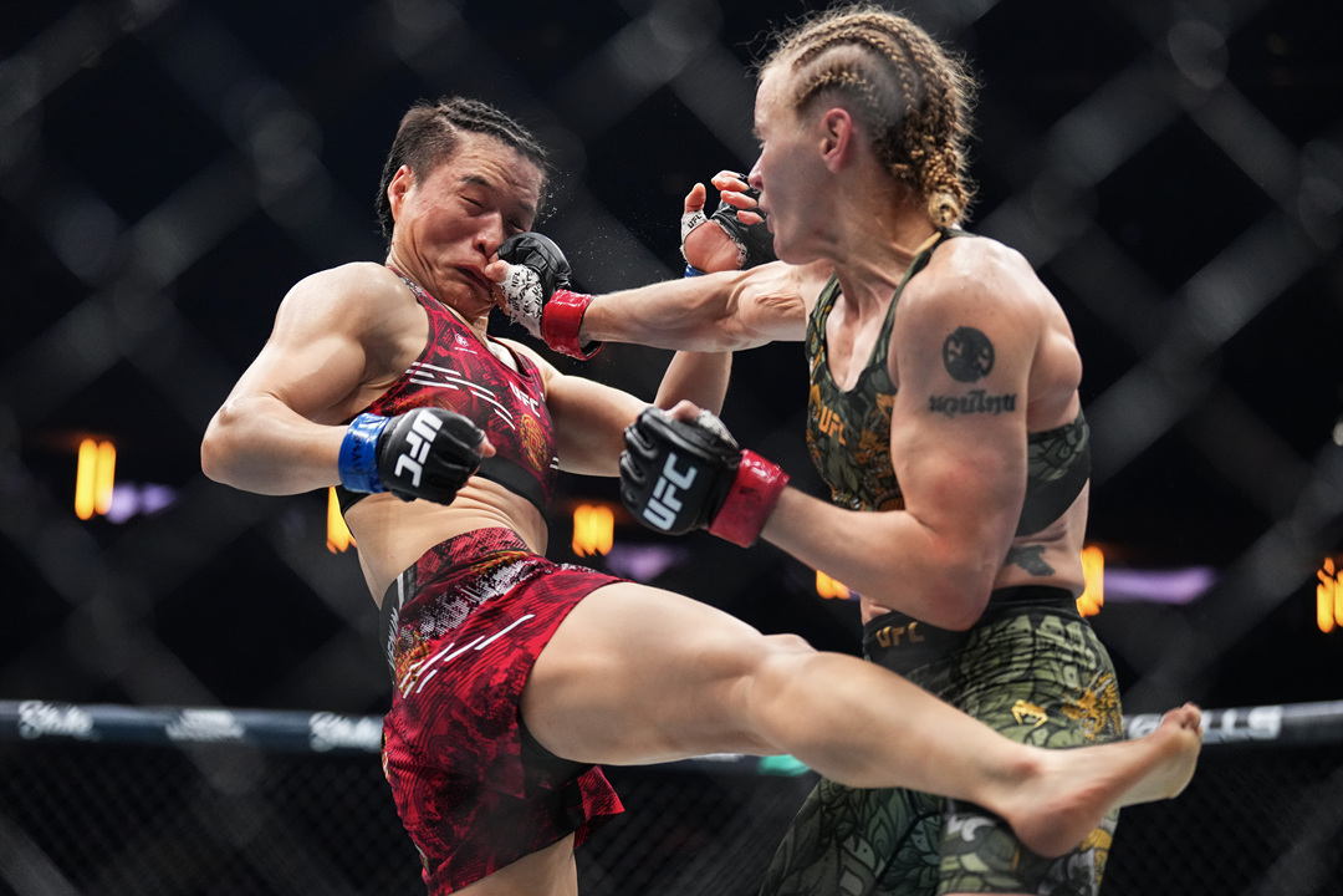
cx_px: 672
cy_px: 448
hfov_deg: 23.9
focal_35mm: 85
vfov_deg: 16.1
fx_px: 3171
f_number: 2.8
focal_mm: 85
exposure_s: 1/1600
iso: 4000
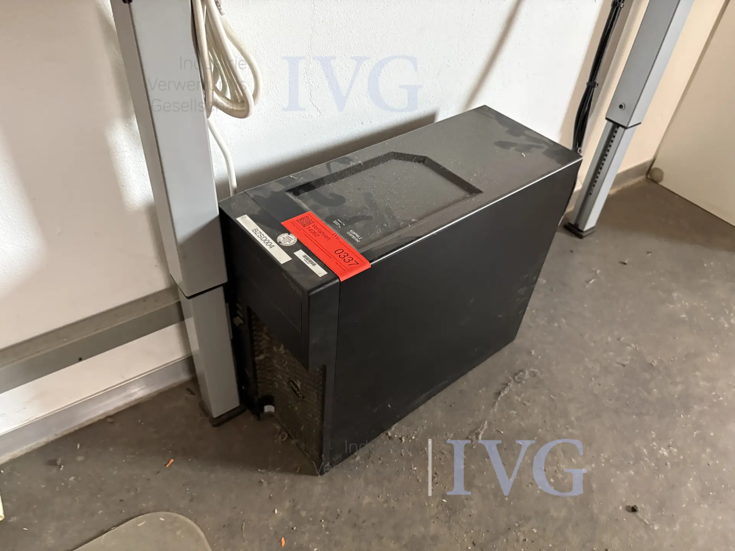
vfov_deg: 53.1
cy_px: 276
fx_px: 552
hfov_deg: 67.3
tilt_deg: -42.1
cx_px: 368
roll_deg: -6.2
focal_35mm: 26
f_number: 1.6
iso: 500
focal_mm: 5.96
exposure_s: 1/60
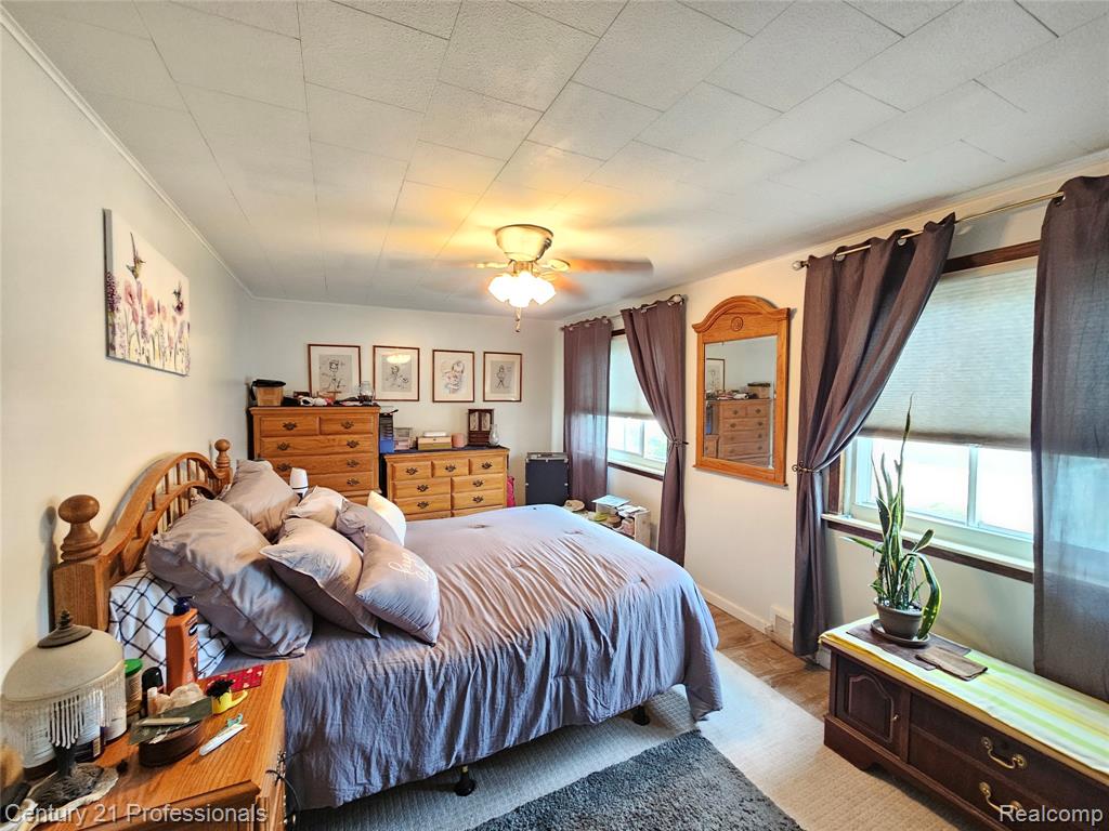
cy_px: 416
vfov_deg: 89.9
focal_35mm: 13
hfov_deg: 106.2
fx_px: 416
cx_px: 554
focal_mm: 2.2
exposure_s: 1/30
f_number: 2.2
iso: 400
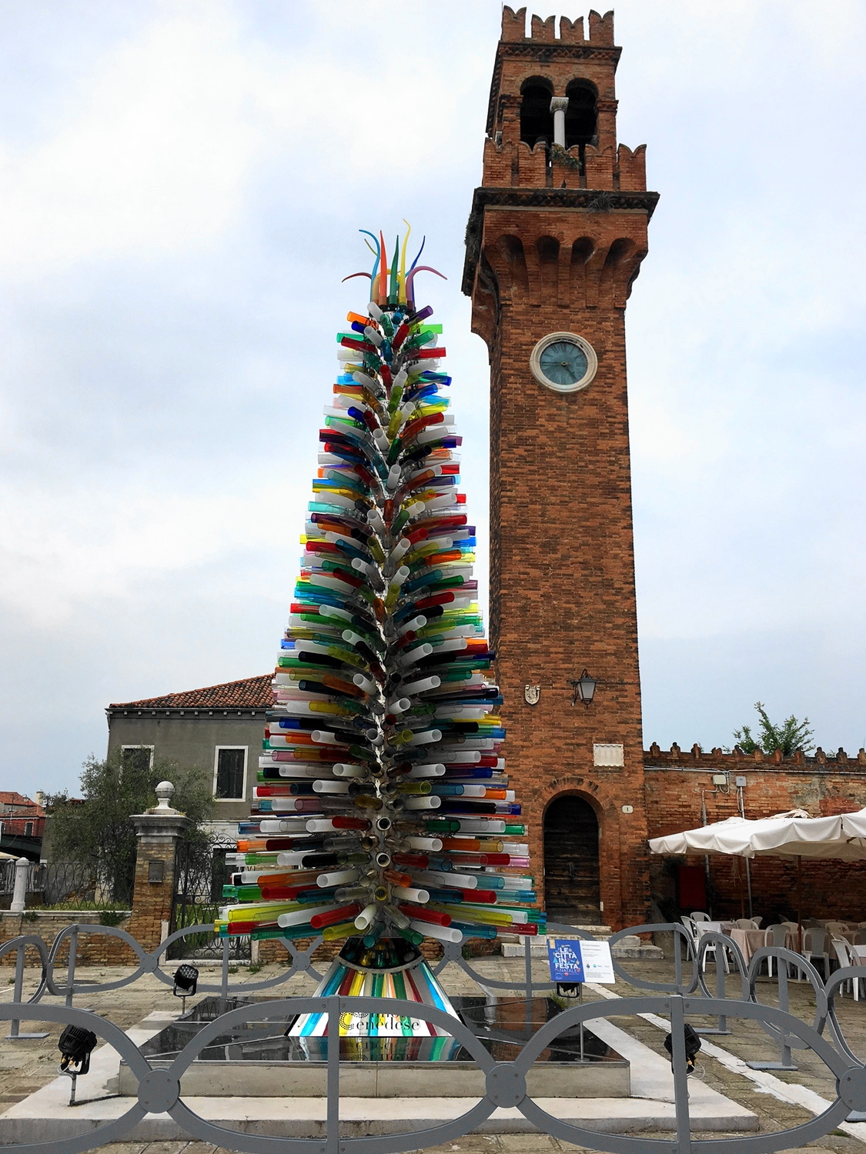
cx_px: 433
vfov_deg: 61.7
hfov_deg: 48.2
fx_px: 967
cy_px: 577
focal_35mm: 29
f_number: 2.2
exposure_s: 1/2300
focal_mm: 4.15
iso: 25
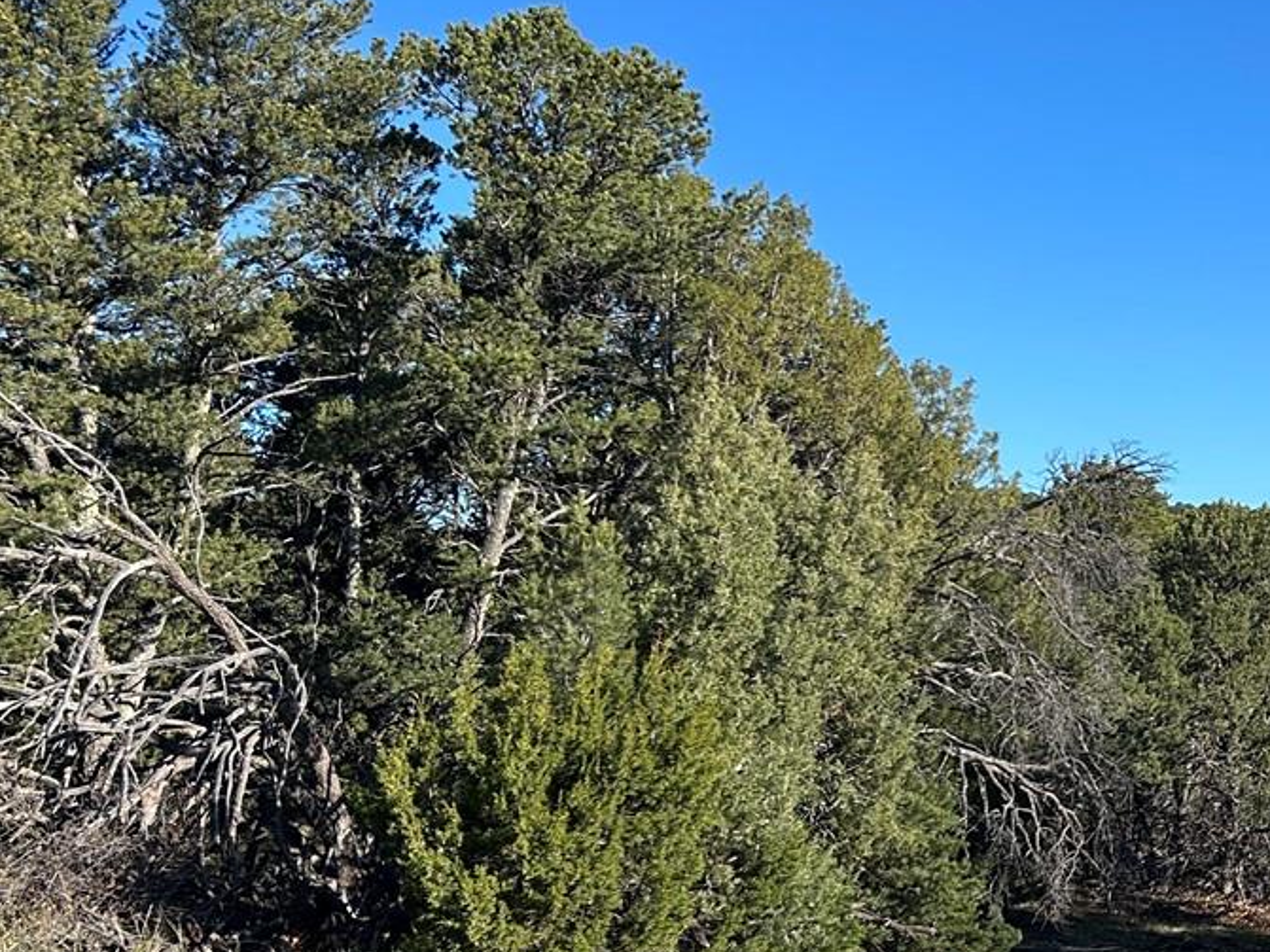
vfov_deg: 23.6
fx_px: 2274
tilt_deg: +2.5
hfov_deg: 28.4
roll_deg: +1.8
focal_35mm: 62
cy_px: 568
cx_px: 1391
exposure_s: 1/2353
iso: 50
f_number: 1.5
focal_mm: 5.7
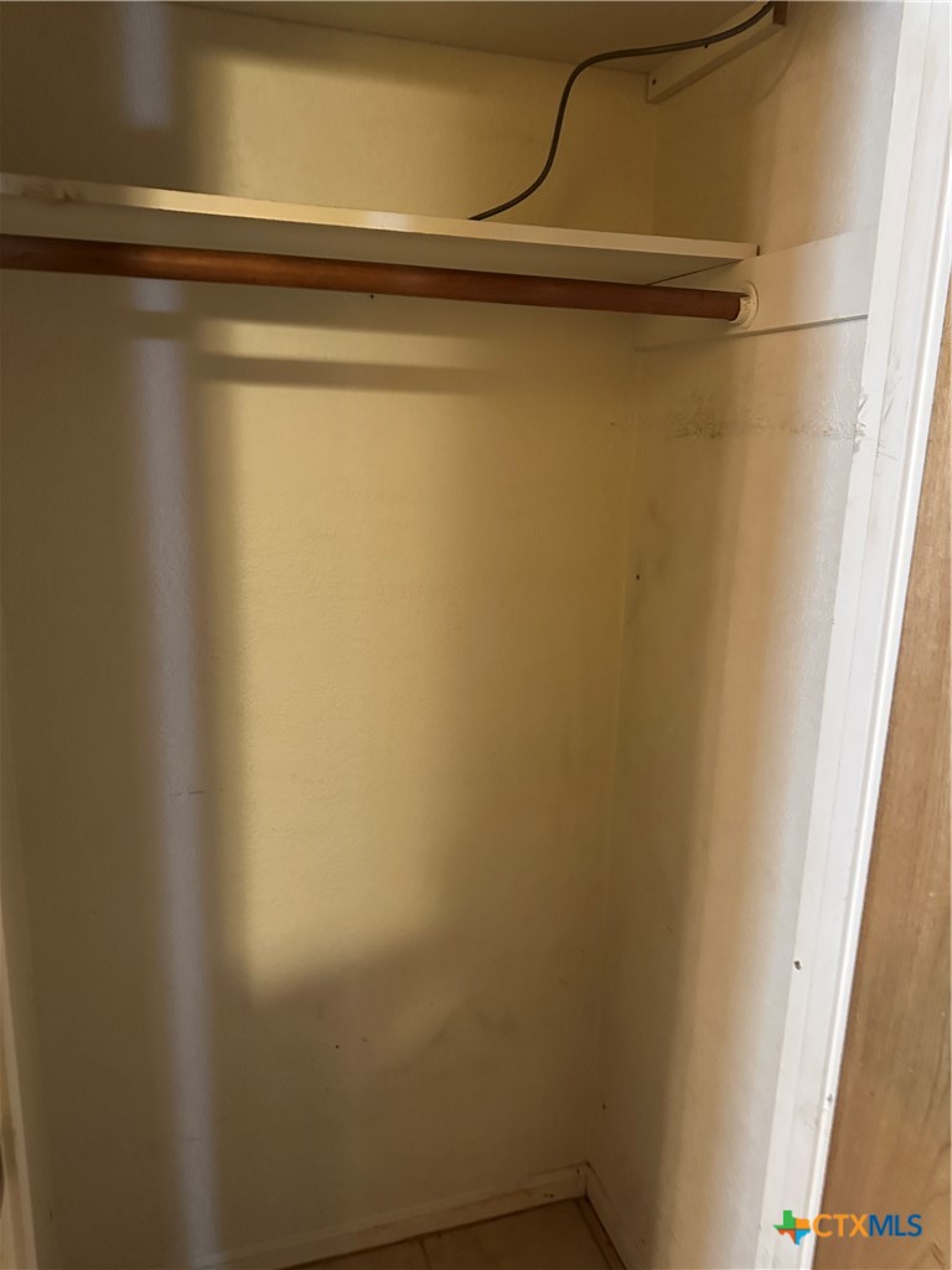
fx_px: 880
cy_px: 635
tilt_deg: -12.0
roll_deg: -1.5
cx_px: 476
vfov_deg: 71.6
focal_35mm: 24
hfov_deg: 56.8
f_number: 1.78
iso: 1000
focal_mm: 6.86
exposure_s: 1/40
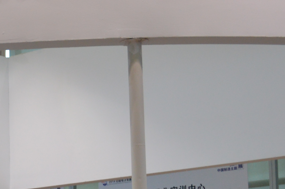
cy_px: 245
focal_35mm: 126
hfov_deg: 14.4
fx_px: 997
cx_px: -228
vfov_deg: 10.6
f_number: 5.6
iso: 360
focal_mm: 20
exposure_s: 1/125
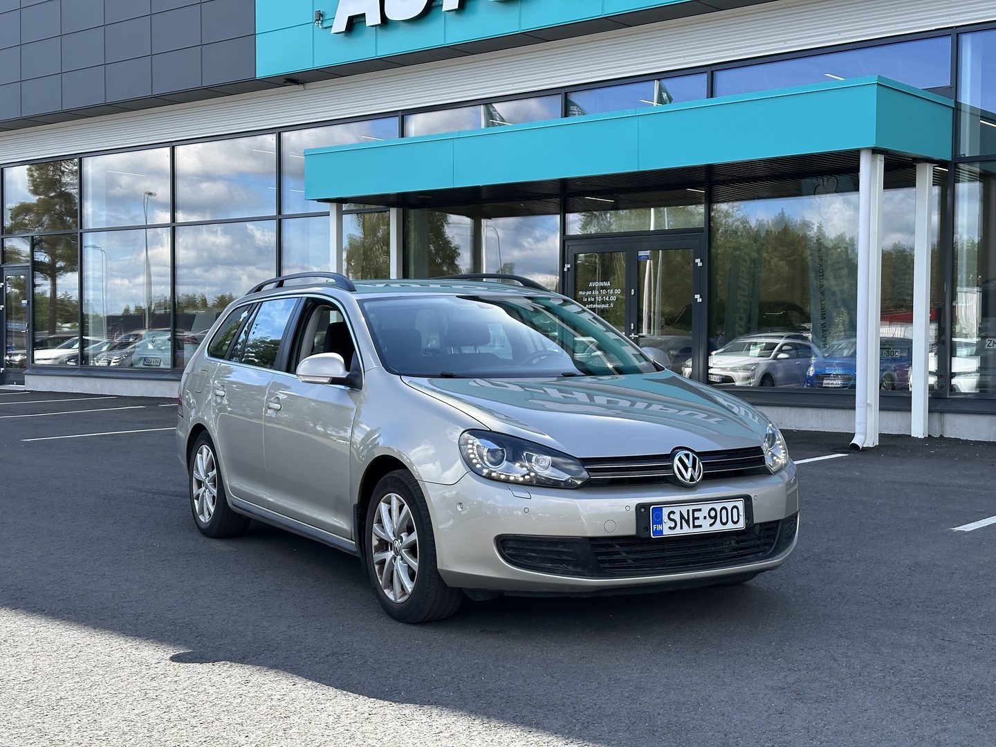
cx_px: 498
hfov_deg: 39.7
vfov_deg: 30.3
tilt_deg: -1.3
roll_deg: +0.1
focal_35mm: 48
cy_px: 374
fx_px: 1381
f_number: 1.78
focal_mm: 6.86
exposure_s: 1/1212
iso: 64
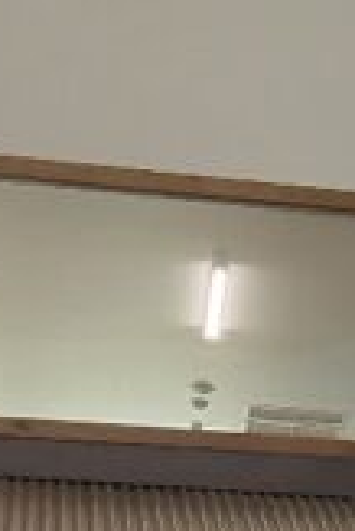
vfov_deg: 11.0
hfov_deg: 7.0
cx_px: 1150
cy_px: 1069
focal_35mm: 170
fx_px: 2509
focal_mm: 5.4
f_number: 1.8
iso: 250
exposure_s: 1/120
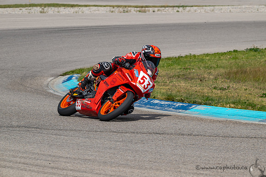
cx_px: 146
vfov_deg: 4.7
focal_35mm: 296
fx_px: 2184
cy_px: 80
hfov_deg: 7.0
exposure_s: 1/800
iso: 200
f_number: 11
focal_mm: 270
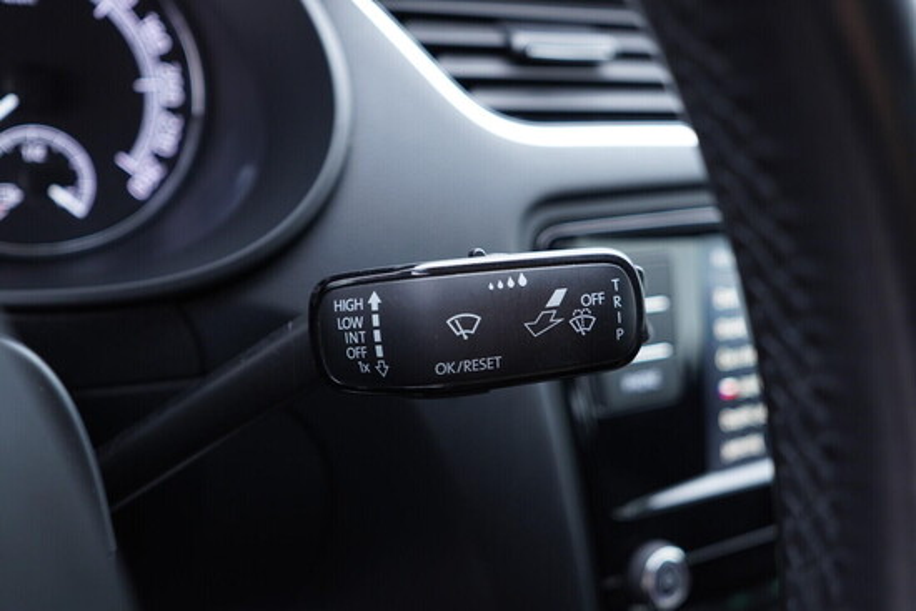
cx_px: 458
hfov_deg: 53.1
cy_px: 306
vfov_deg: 36.9
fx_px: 916
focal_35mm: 36
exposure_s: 1/40
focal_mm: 24
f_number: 2.8
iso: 400
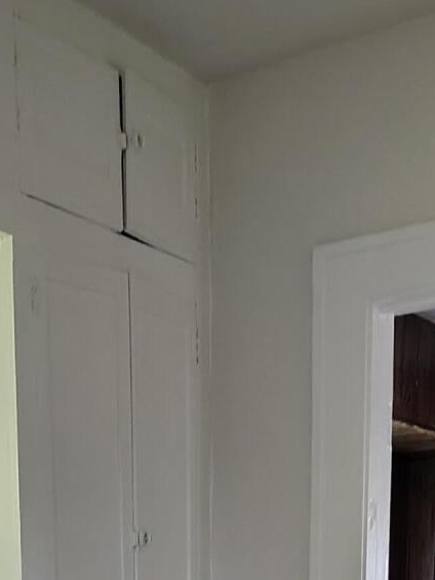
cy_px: 992
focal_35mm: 85
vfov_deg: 18.7
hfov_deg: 16.5
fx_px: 1424
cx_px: -113
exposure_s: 1/69.9
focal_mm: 5.56
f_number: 1.8
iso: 960
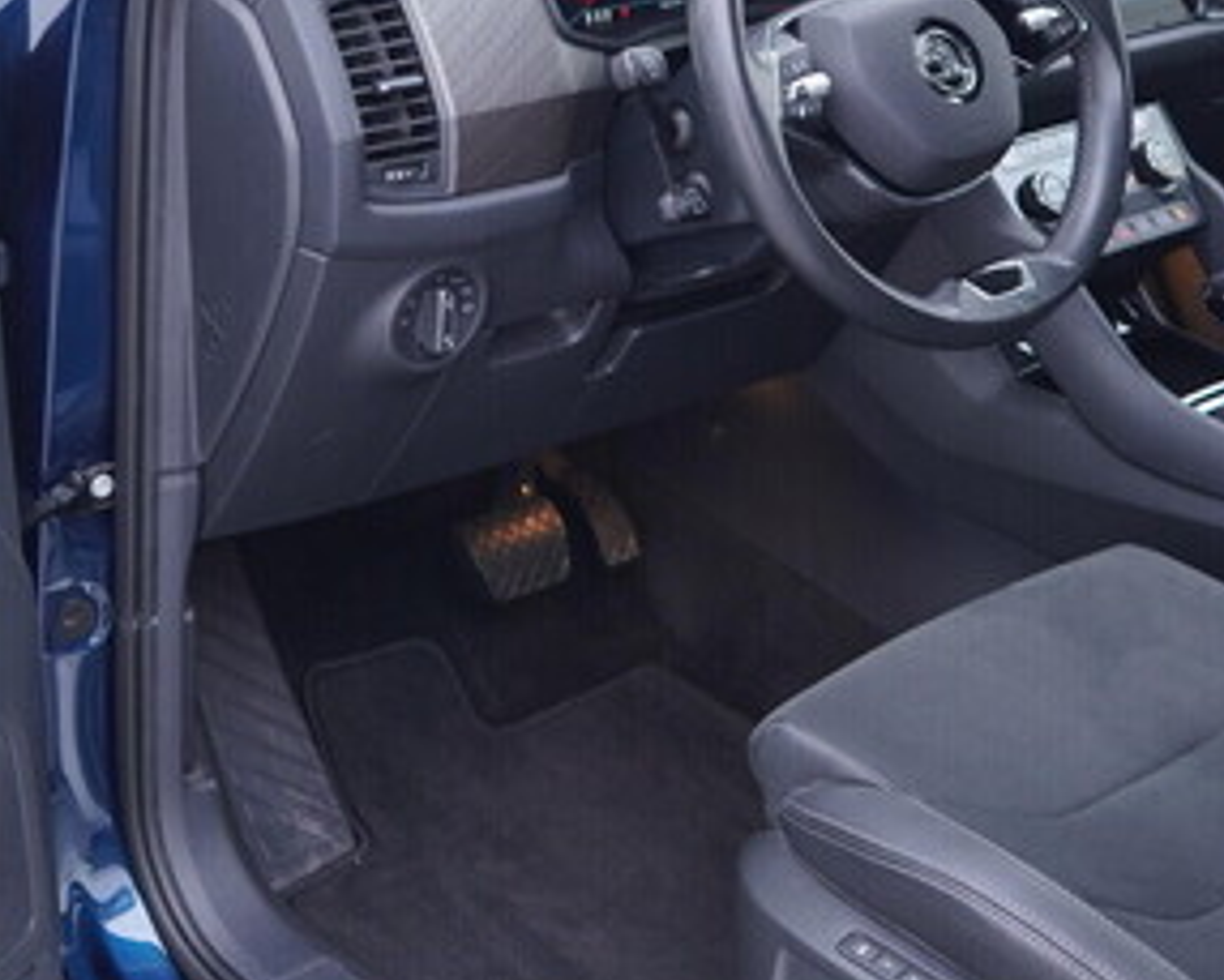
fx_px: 2355
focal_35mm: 65
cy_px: 220
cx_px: 419
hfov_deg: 29.0
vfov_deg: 23.2
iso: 200
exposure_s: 1/40
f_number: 2.8
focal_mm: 24
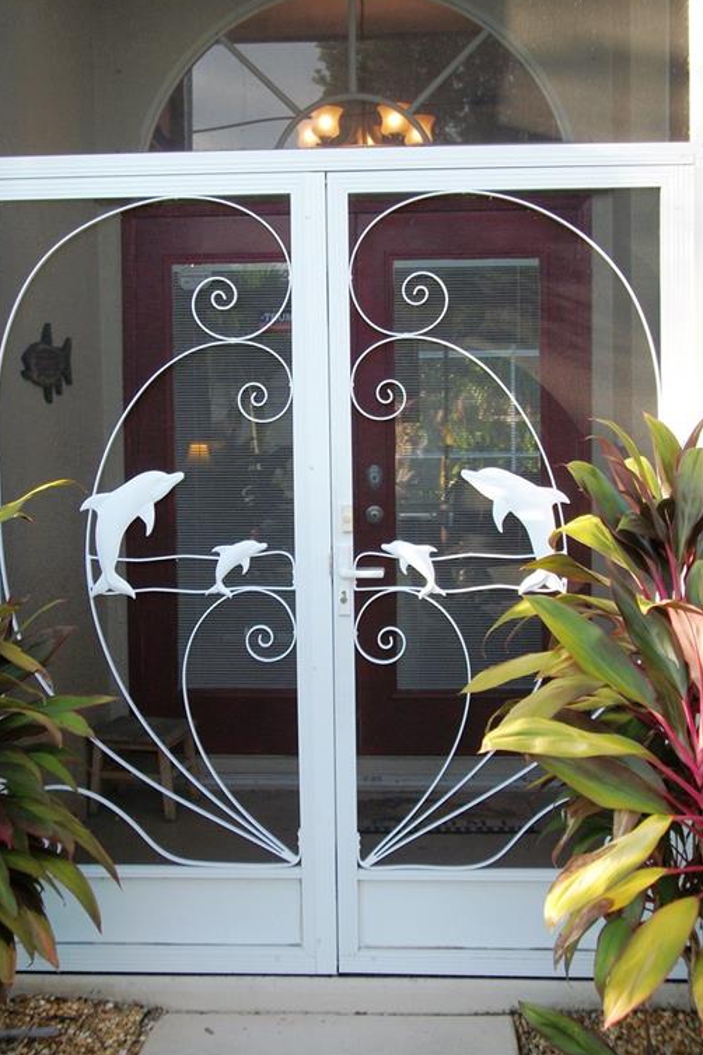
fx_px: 1554
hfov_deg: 25.5
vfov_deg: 37.5
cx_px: 305
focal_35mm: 53
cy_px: 523
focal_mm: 8.8
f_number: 3.6
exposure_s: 1/100
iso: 80
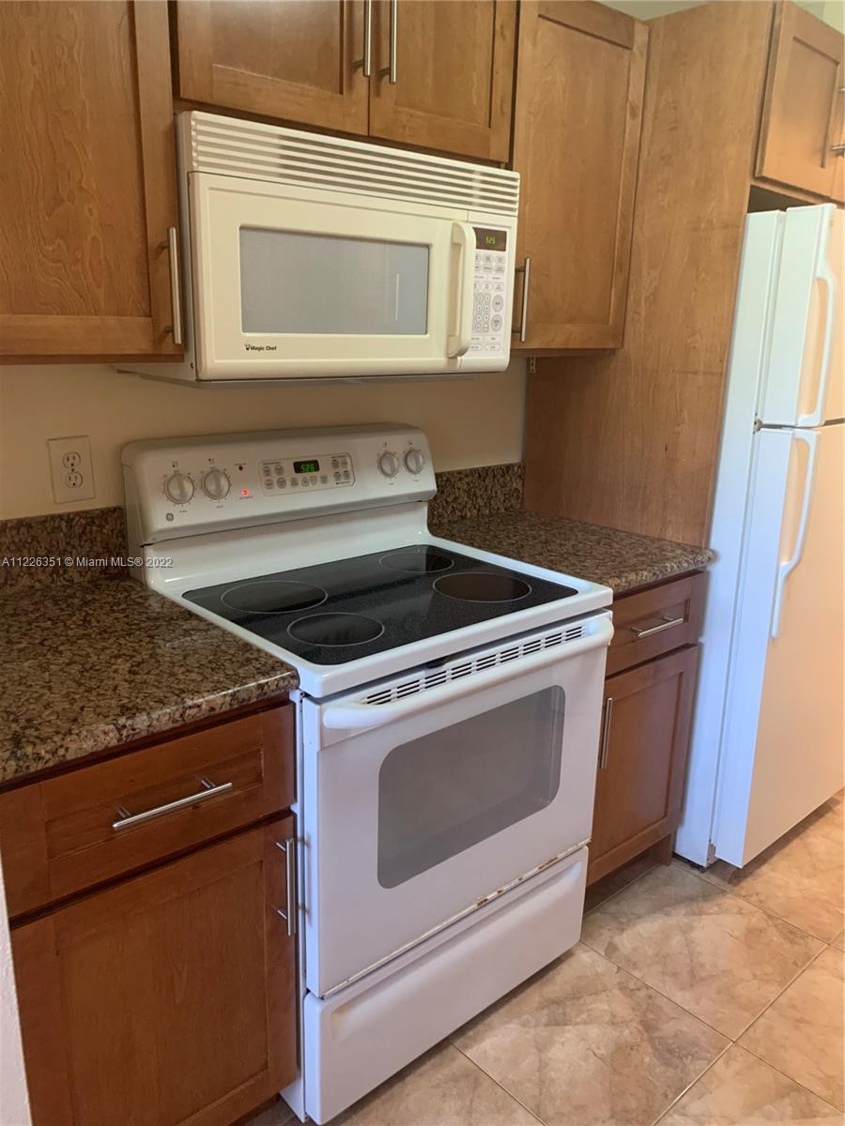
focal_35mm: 26
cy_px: 563
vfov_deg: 67.3
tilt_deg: -13.4
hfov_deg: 53.1
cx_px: 422
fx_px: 846
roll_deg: -2.1
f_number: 1.8
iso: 320
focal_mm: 4.25
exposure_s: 1/40
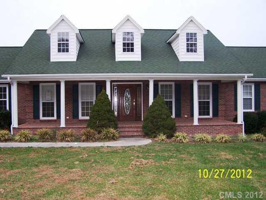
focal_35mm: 38
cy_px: 100
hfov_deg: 49.0
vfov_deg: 37.7
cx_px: 133
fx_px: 292
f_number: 2.8
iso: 140
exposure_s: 1/60
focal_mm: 6.3
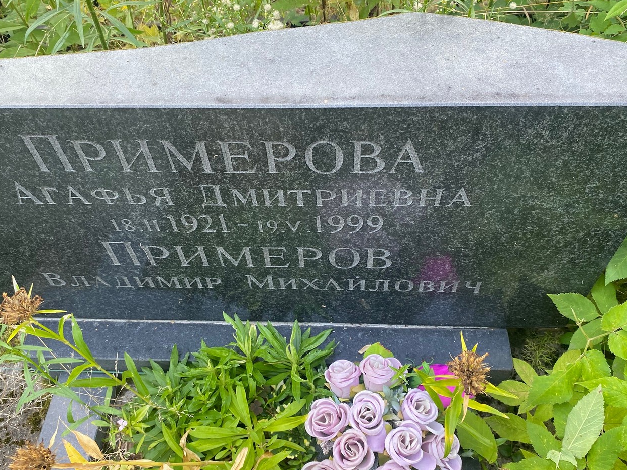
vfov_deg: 46.8
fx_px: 543
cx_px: 307
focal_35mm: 30
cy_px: 242
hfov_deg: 60.0
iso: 100
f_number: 1.8
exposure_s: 1/121
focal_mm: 4.25
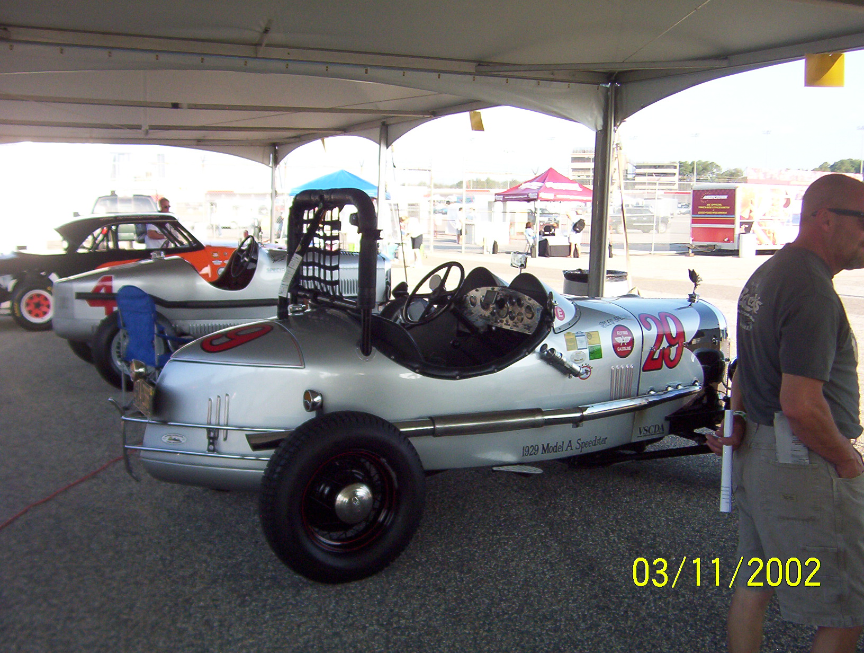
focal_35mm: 36
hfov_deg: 51.2
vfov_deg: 39.8
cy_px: 326
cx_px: 432
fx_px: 901
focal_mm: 5.54
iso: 100
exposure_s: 1/490
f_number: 2.76
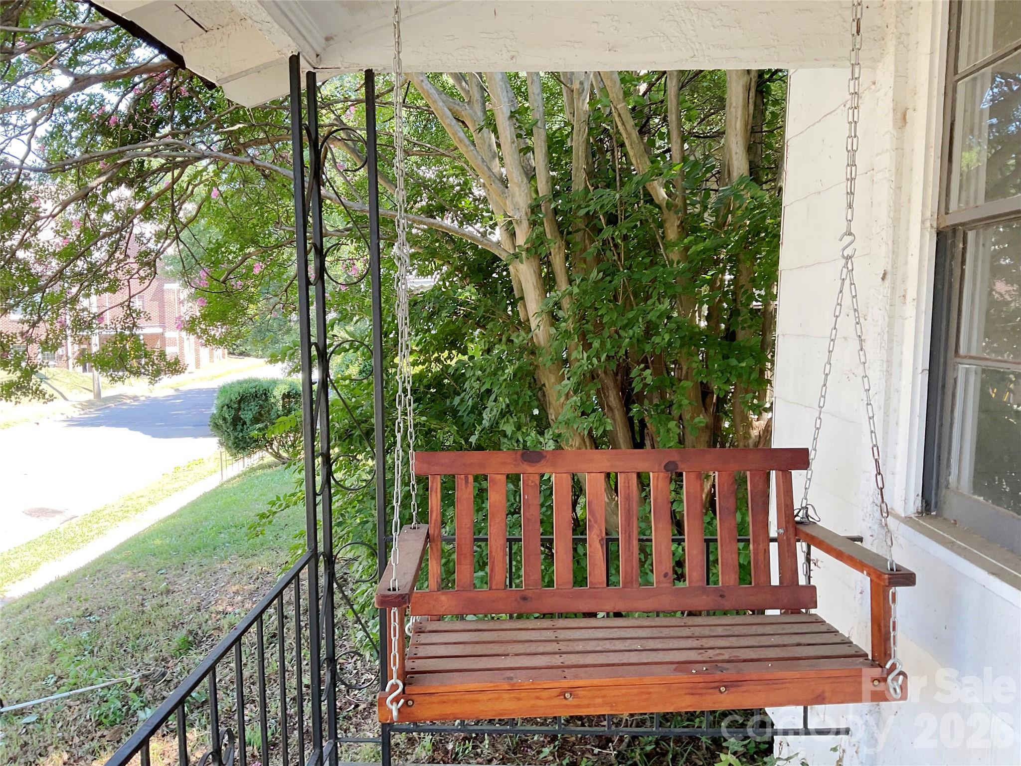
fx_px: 855
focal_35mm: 29
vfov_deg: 48.2
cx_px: 510
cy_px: 383
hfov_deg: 61.7
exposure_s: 1/120
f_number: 1.8
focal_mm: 3
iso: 32
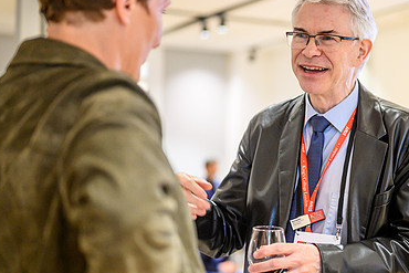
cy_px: 132
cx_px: 306
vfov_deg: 17.1
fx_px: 909
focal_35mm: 80
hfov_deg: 25.1
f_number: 1.8
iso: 1250
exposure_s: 1/250
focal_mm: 50
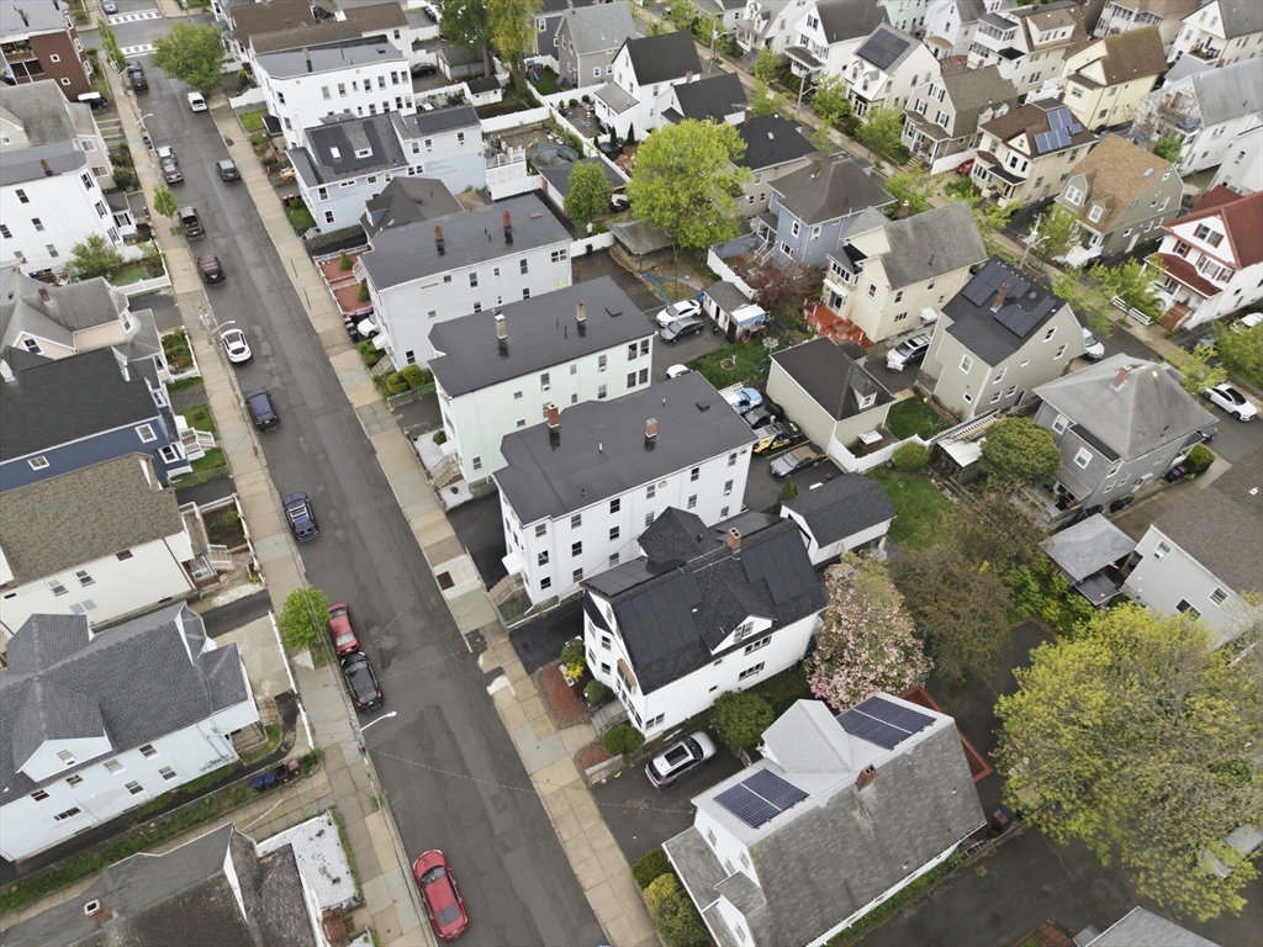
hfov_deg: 71.6
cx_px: 632
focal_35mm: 24
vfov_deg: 56.8
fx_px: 876
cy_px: 474
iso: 110
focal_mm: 8.7
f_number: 1.8
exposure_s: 1/1000
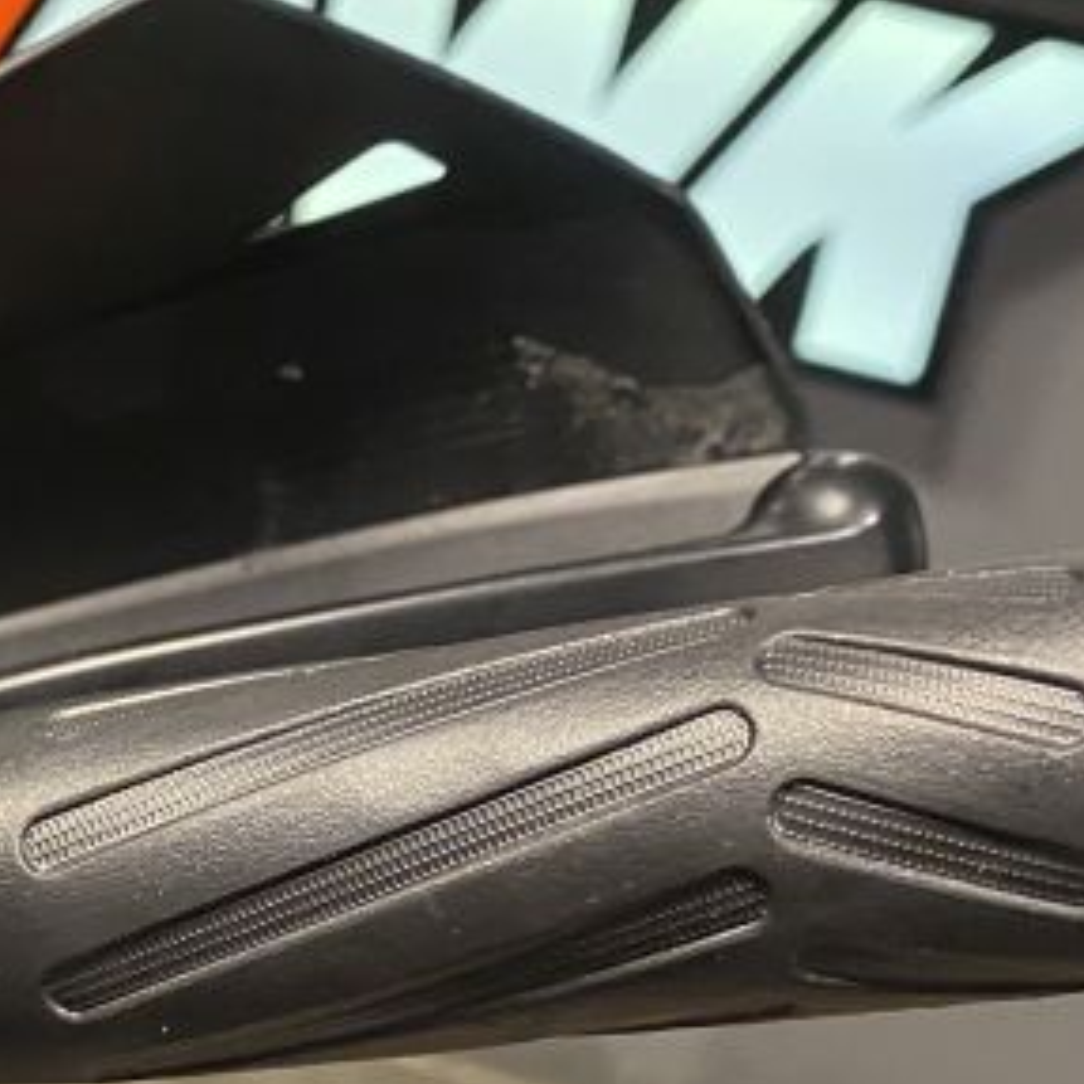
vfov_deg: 19.9
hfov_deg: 19.8
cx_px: -11
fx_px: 3011
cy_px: 1014
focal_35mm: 85
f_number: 1.8
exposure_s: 1/50
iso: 320
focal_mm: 4.25
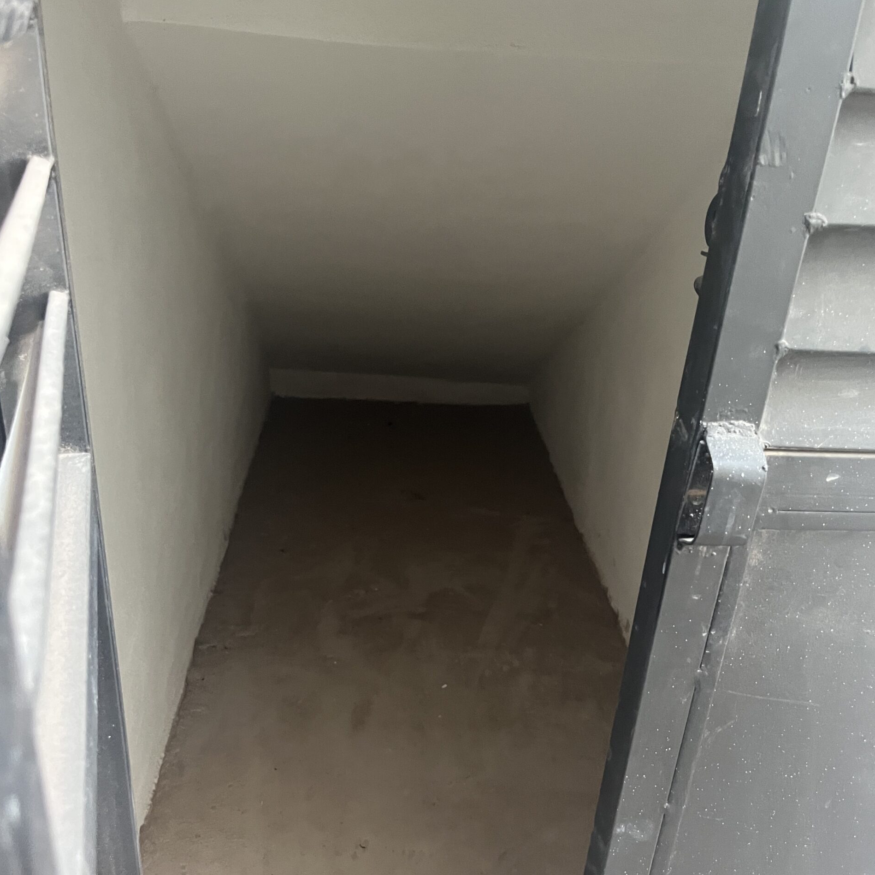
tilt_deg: -28.2
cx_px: 440
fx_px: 887
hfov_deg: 52.5
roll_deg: -3.8
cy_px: 499
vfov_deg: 52.4
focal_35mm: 31
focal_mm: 5.1
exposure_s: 1/41
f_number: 1.6
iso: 500
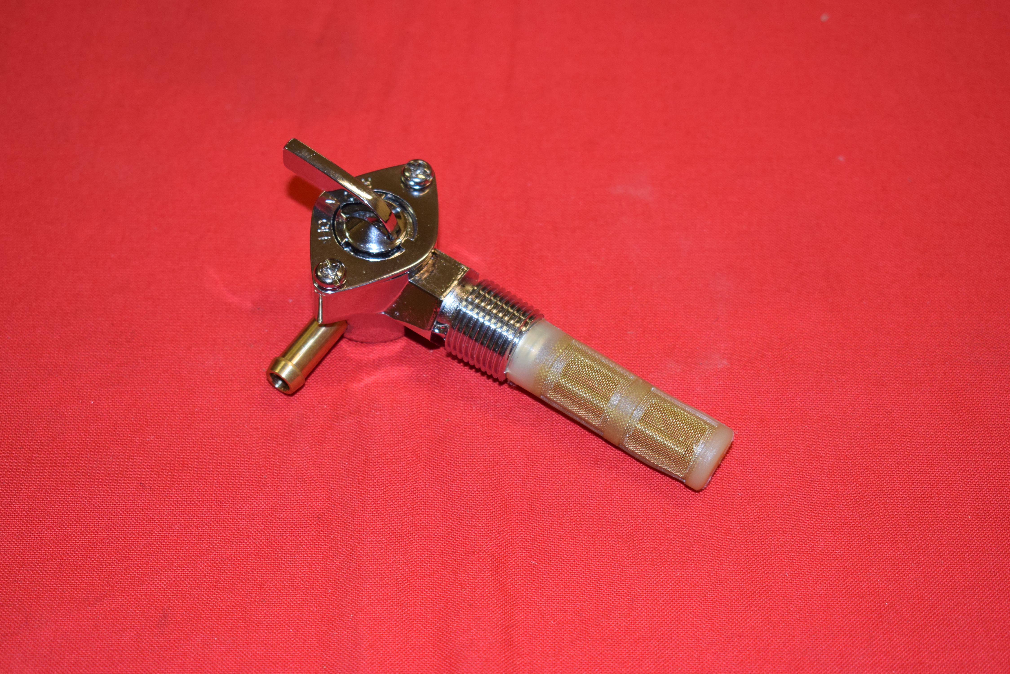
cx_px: 505
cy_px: 337
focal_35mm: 72
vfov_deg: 18.9
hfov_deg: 28.1
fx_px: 2020
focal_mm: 48
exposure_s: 1/125
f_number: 5.3
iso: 800
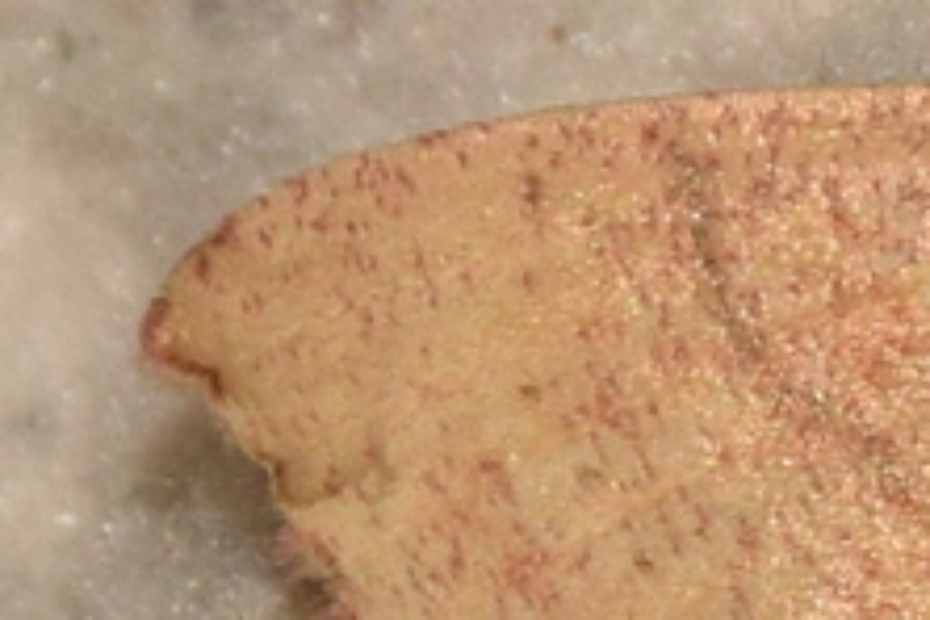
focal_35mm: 910
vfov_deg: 1.5
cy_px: 586
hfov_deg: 2.3
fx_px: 23506
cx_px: 1785
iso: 400
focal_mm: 140
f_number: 14
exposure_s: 1/200
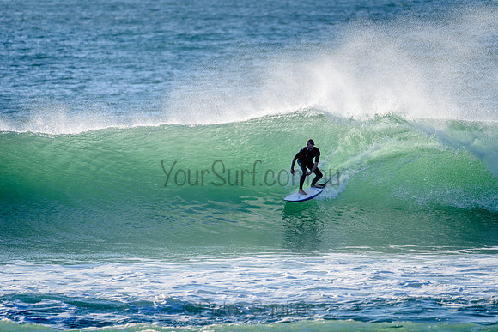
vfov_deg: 2.3
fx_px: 8430
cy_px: 131
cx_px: 302
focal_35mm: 609
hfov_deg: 3.4
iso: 180
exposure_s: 1/1250
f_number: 5.6
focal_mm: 500
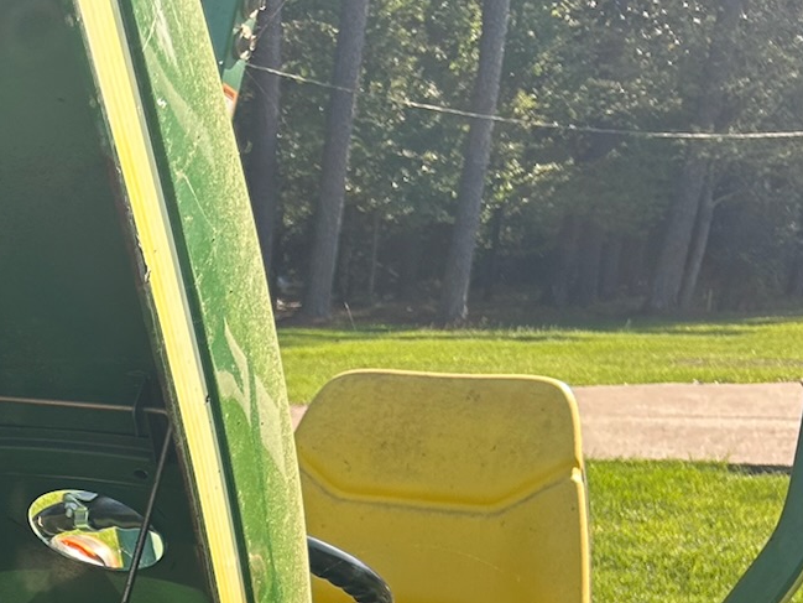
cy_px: 869
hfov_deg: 21.0
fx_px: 1903
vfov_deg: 16.6
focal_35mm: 82
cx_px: -322
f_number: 1.5
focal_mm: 5.7
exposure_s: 1/808
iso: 50
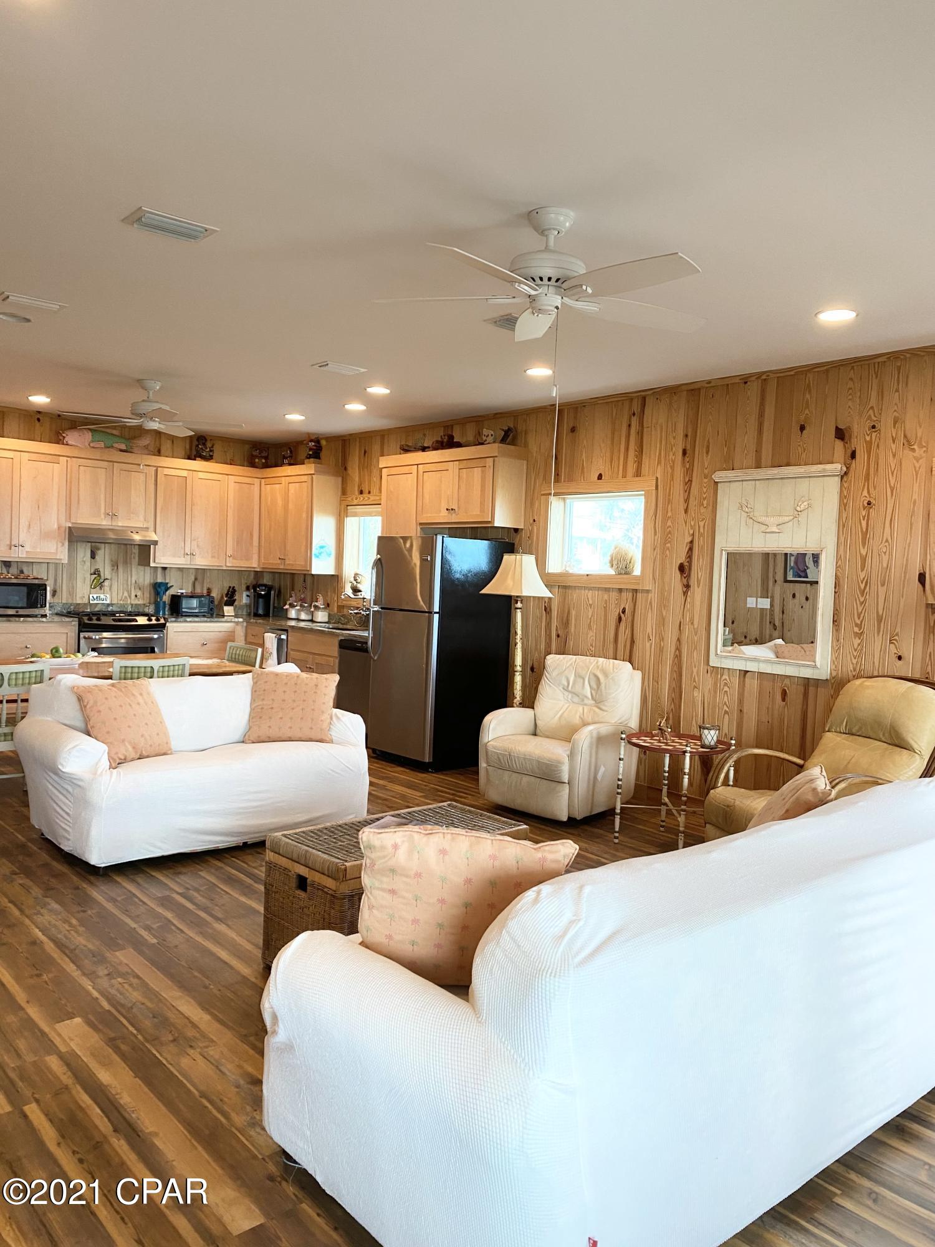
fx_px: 936
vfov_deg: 67.3
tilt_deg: -2.0
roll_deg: -2.7
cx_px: 468
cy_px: 624
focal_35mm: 26
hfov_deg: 53.1
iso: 125
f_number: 1.8
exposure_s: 1/60
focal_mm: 4.25
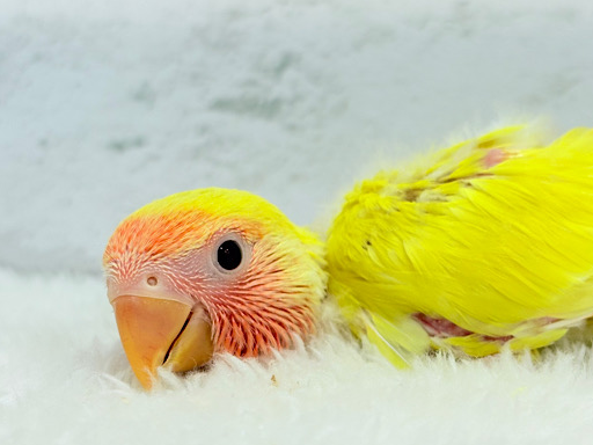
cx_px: 351
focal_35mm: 65
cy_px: 277
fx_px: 1114
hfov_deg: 29.8
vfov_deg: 22.5
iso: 25
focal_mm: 5.96
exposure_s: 1/50
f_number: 1.6
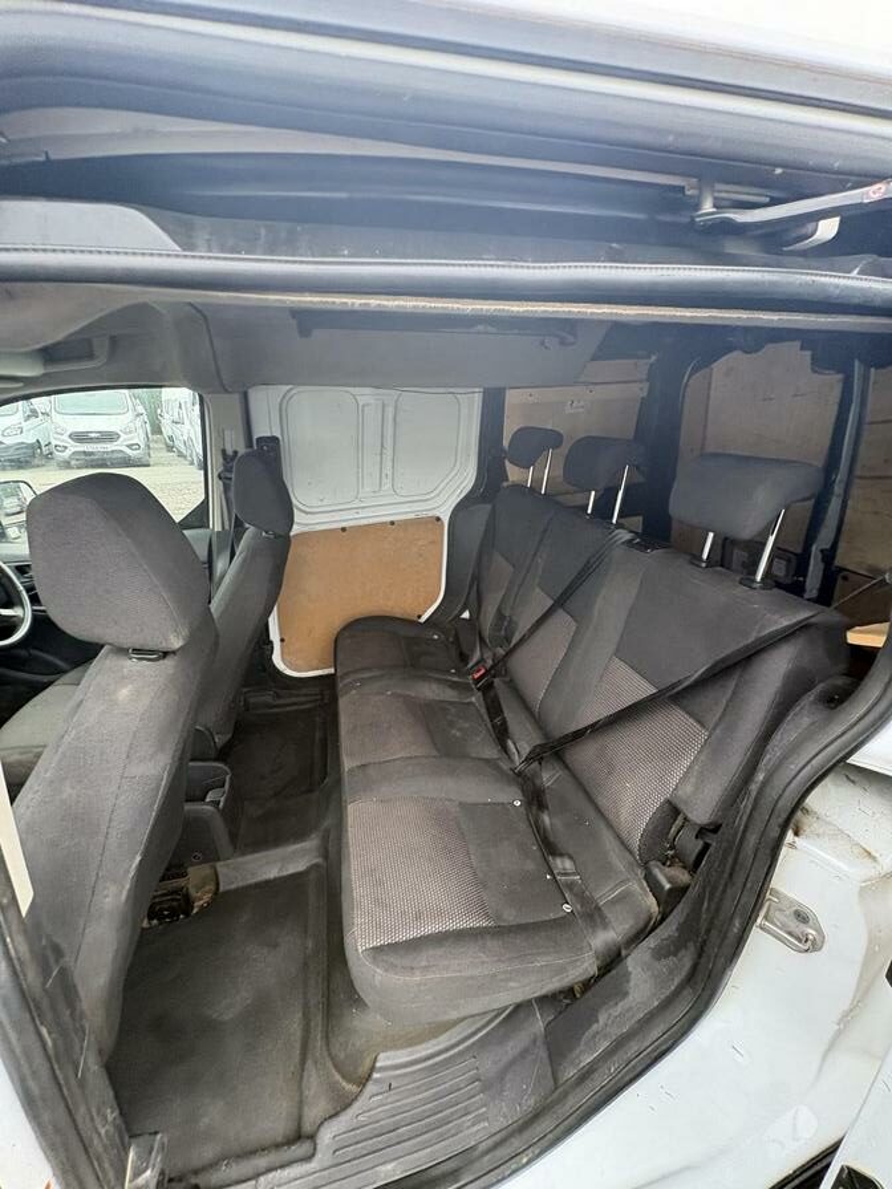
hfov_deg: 85.7
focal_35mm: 14
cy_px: 594
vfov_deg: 102.1
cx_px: 446
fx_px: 481
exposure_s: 1/99
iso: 200
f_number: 2.2
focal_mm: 2.22
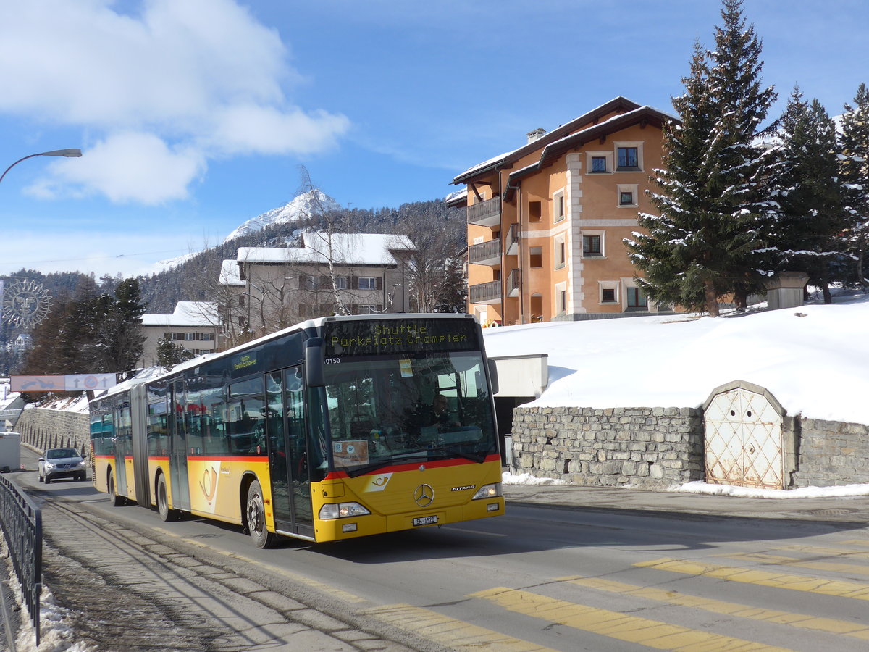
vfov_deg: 39.7
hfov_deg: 51.4
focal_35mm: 36
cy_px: 326
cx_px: 434
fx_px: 904
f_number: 3.2
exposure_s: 1/2000
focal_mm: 7.5
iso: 80
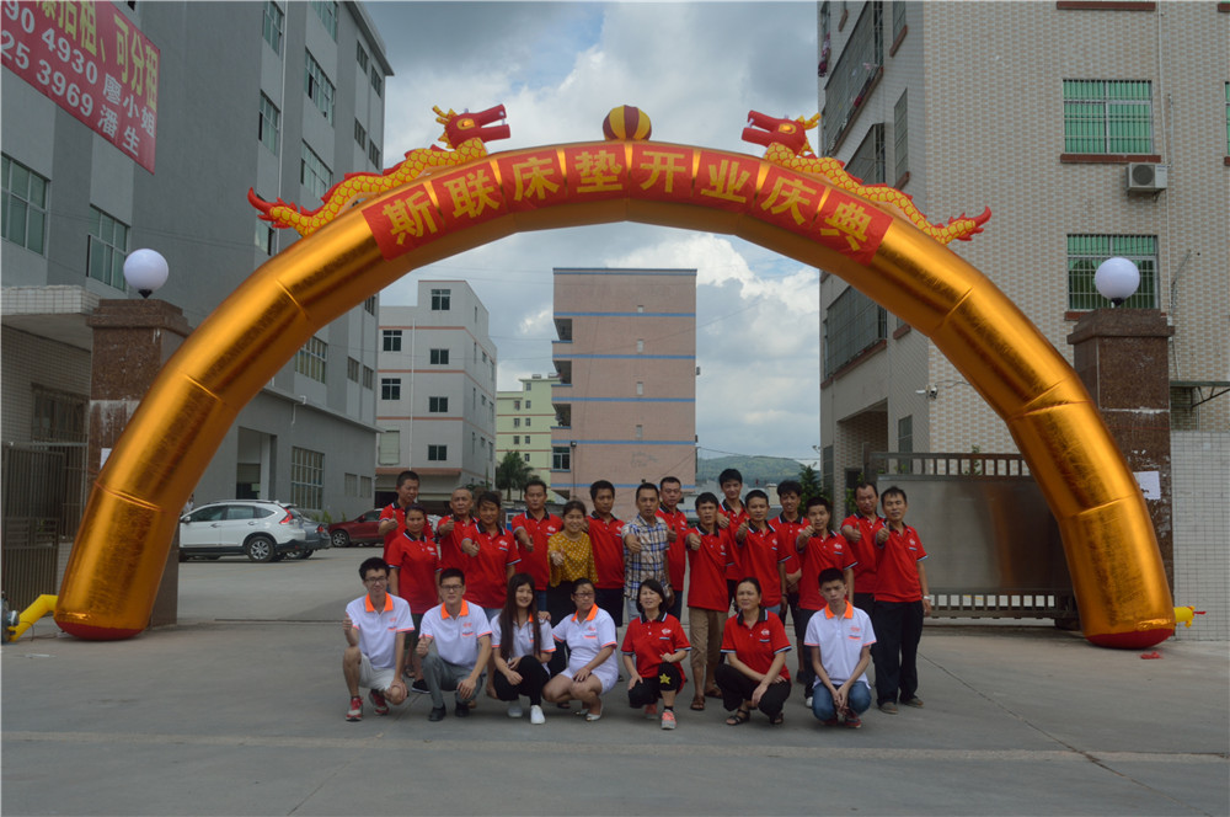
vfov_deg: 34.1
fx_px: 1331
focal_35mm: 39
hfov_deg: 49.6
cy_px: 408
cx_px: 615
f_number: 9
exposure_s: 1/320
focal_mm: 26
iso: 100
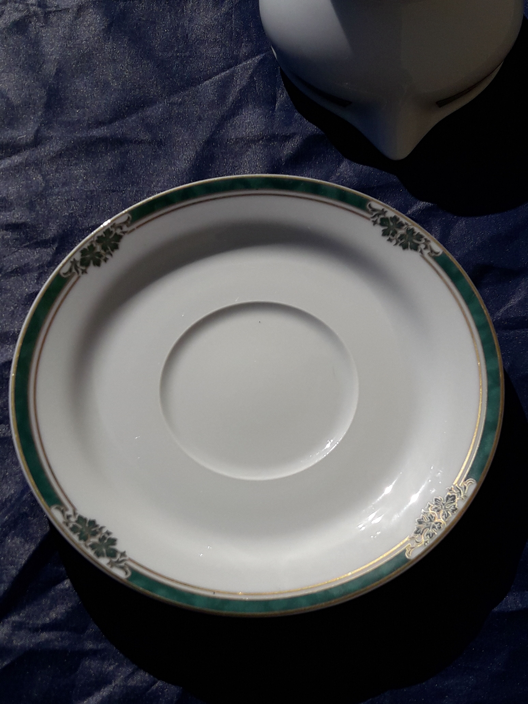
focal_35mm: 28
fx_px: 569
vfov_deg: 63.4
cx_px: 264
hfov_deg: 49.7
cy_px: 352
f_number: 1.9
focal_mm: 3.7
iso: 40
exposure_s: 1/5525
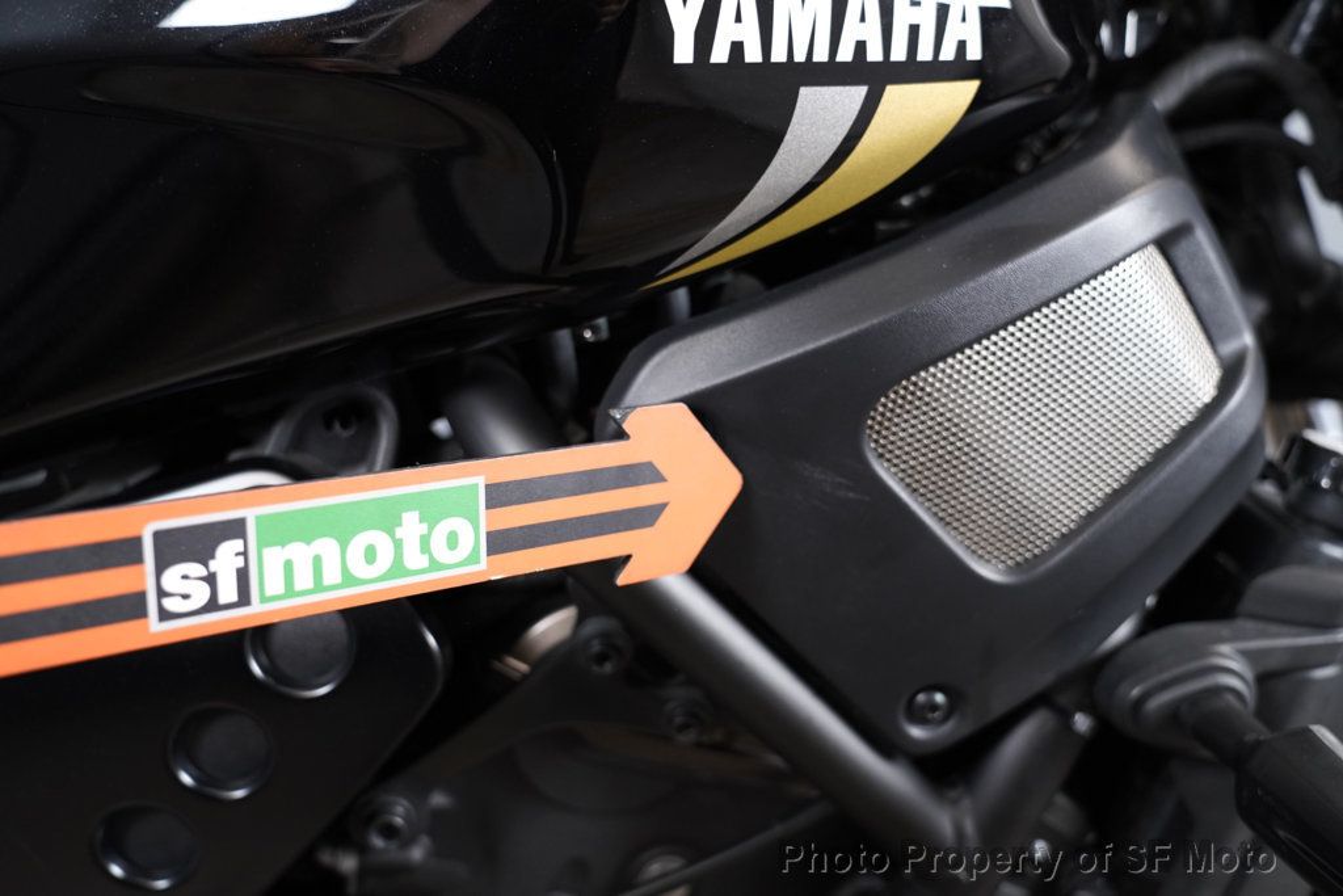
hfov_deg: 53.1
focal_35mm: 36
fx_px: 1343
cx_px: 672
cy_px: 448
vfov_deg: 36.9
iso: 1600
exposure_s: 1/100
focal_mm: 36
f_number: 4
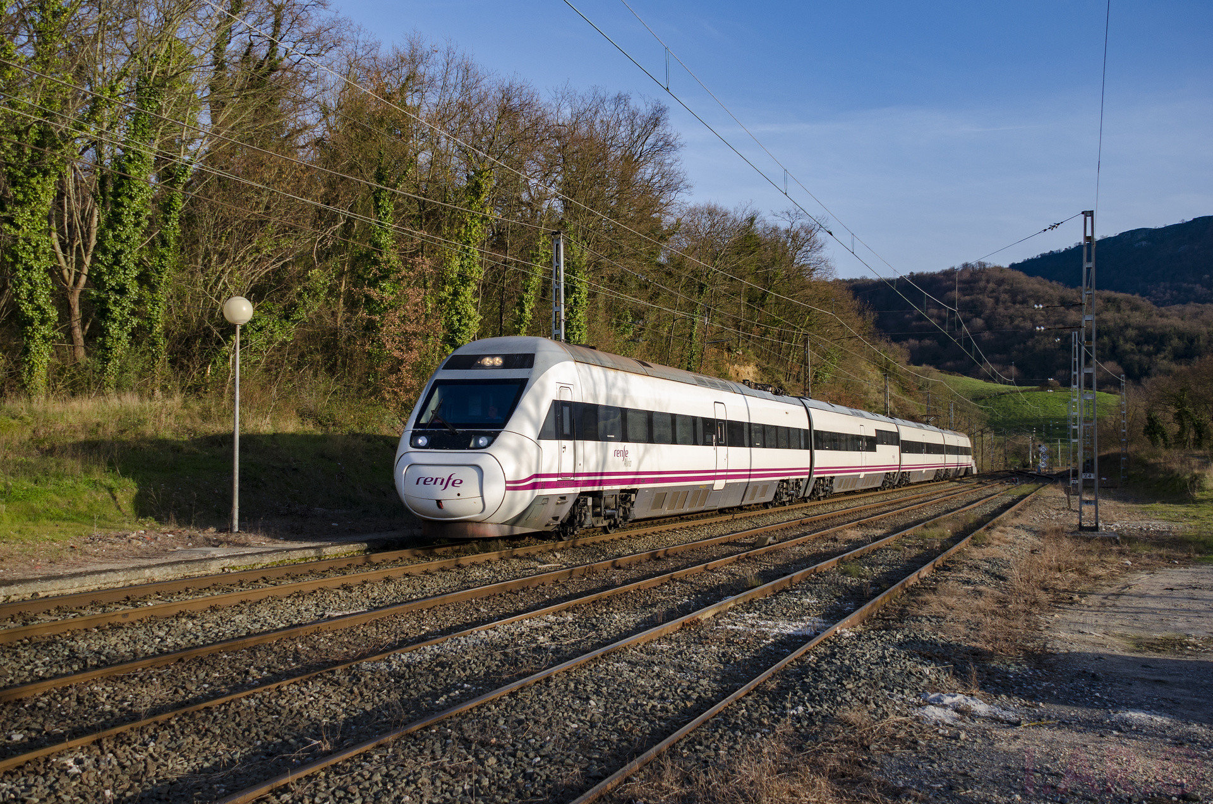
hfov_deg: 51.4
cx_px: 606
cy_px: 402
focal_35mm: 38
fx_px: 1261
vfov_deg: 35.3
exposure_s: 1/640
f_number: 5.6
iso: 320
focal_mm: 25
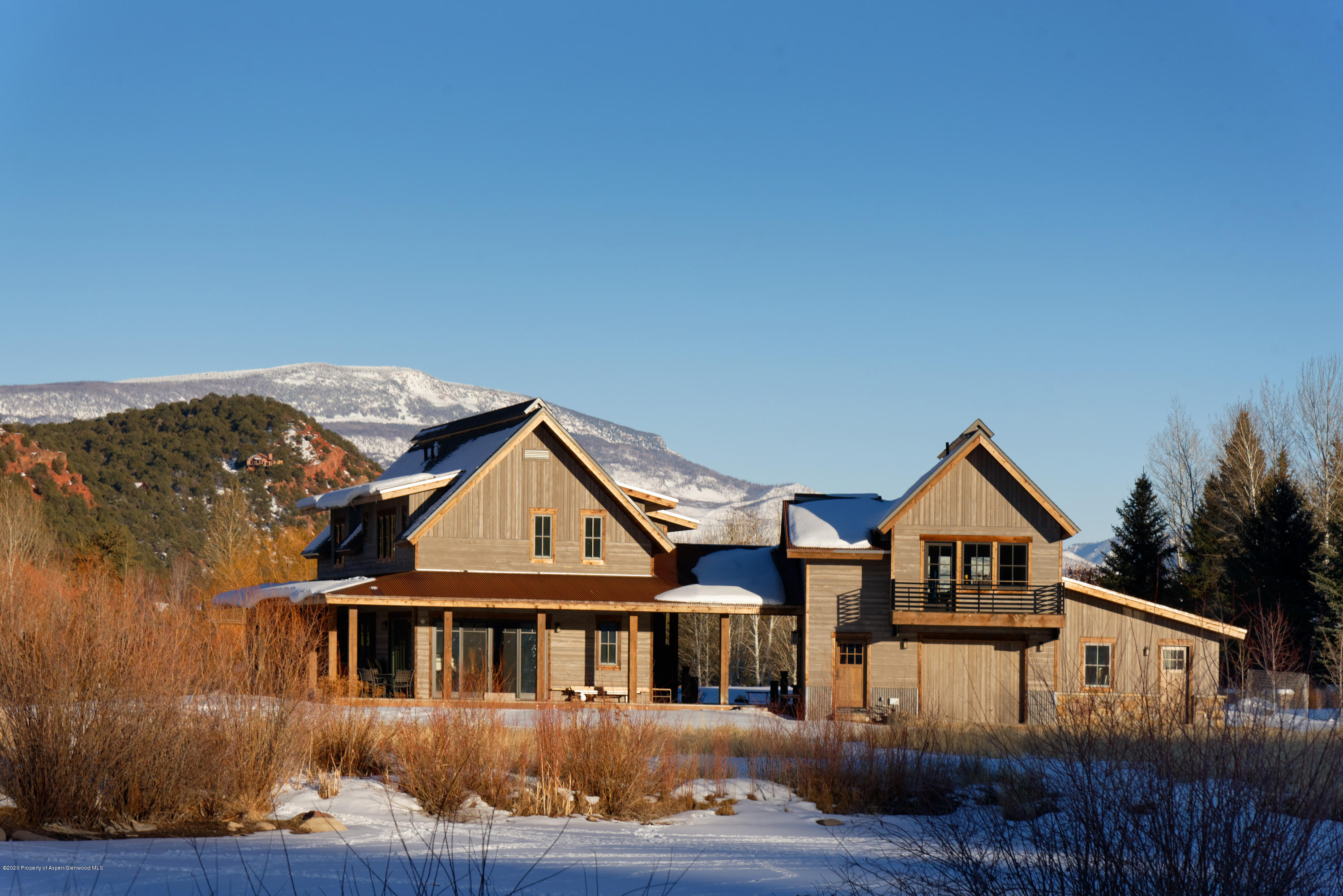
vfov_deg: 13.0
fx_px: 3918
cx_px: 672
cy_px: 448
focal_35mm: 105
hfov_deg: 19.5
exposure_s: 1/320
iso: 100
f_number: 8
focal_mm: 105
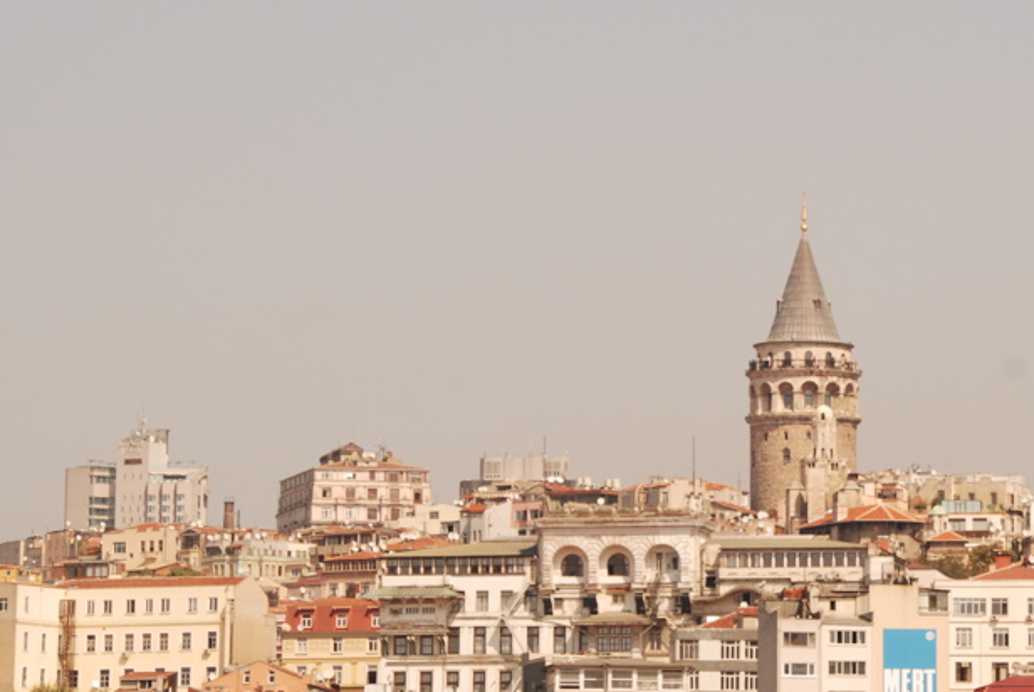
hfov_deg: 11.0
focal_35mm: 187
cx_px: 845
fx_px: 5371
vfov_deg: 7.4
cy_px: 273
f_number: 10
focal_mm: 75
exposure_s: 1/400
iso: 200
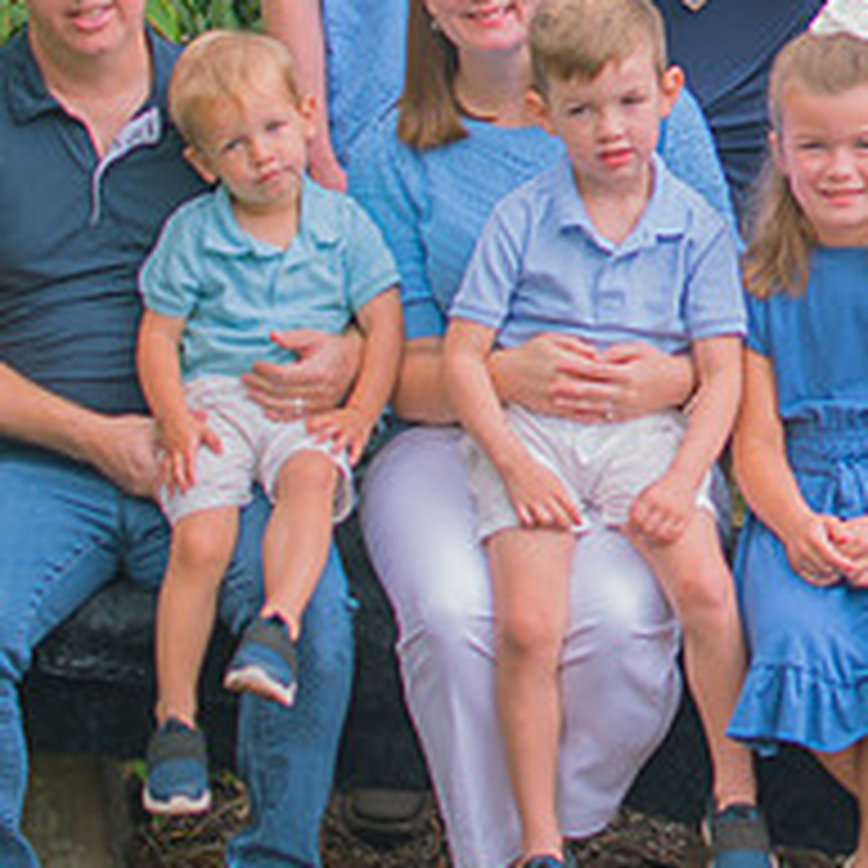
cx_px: 1052
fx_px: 3773
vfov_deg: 13.0
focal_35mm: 133
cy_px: 25
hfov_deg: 12.8
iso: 100
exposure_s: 1/250
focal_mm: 35
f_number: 2.2
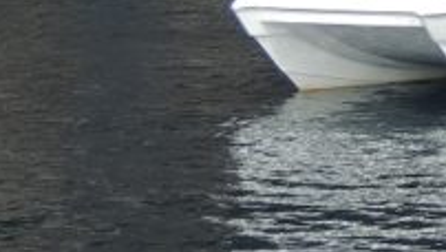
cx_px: 837
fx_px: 2403
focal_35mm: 203
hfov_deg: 10.0
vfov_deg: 5.8
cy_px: -338
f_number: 3.5
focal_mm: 8.3
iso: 100
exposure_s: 1/400
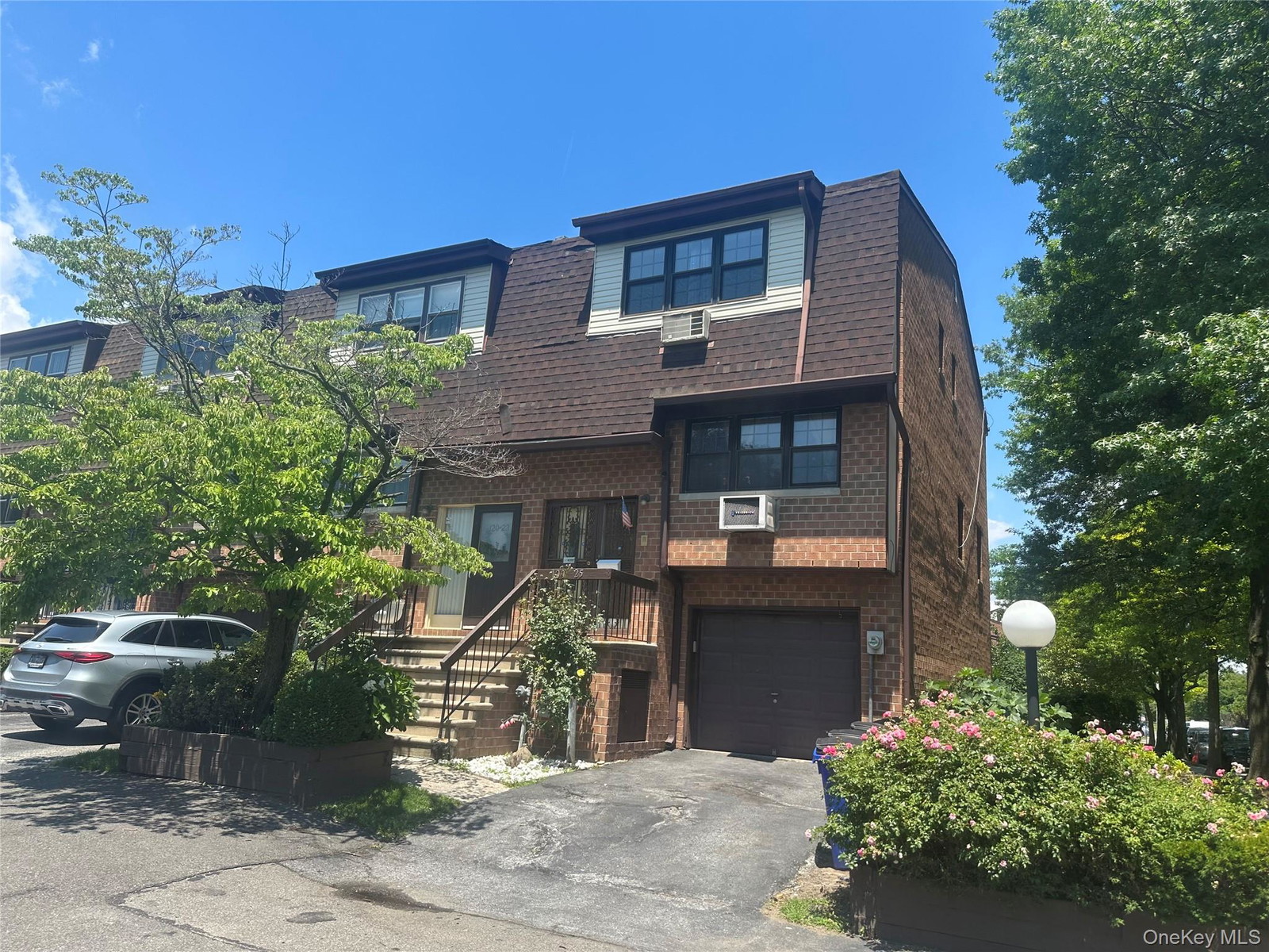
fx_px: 880
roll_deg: -3.6
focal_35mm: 24
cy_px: 476
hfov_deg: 71.6
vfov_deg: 56.8
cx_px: 634
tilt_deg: +13.0
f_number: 1.78
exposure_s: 1/2252
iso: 80
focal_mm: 6.86
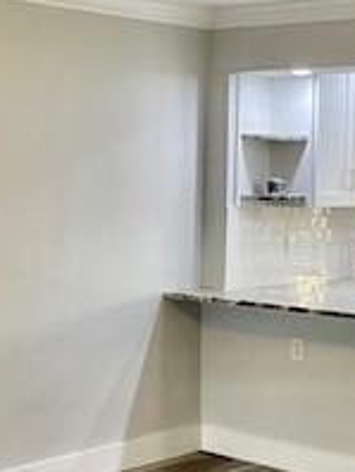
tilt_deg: -0.9
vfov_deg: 23.3
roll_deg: -1.2
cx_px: 160
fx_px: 1146
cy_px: 226
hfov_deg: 17.6
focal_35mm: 84
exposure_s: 1/60
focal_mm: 4.25
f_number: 1.8
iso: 100
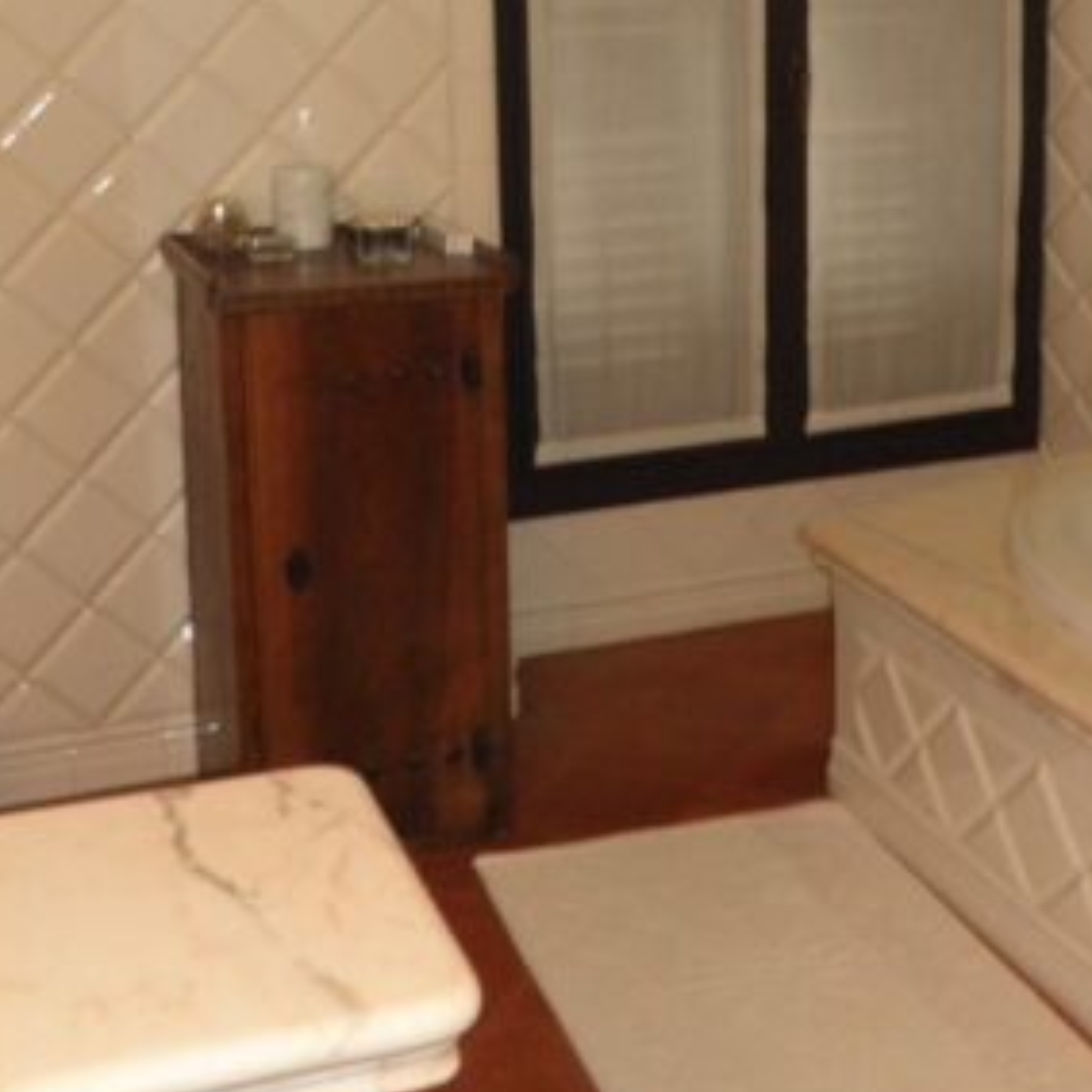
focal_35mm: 56
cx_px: 627
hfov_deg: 30.5
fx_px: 1999
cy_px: 263
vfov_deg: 30.0
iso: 160
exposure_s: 1/30
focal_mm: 4.3
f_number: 3.3
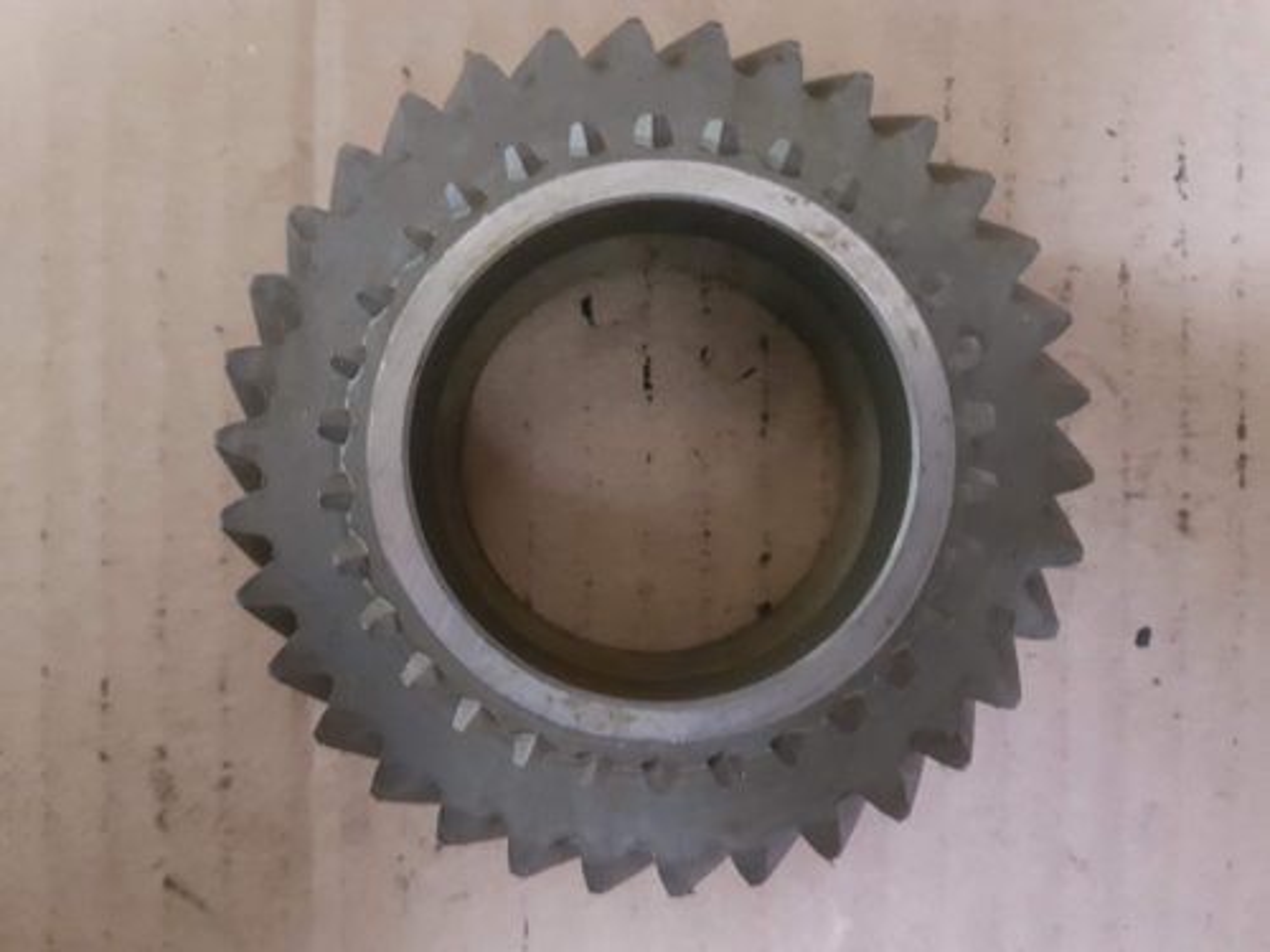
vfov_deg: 53.1
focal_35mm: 26
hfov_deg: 67.3
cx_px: 635
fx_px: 954
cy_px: 476
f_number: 1.7
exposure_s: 1/10
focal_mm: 4.2
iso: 800
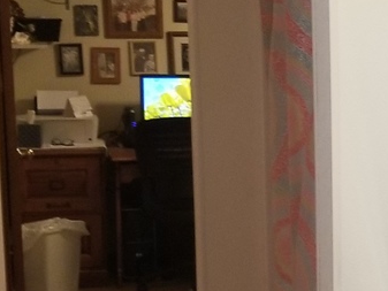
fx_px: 1245
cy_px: 223
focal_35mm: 111
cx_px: 504
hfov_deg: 16.7
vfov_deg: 13.3
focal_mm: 4.25
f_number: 1.7
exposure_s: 1/30
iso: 160
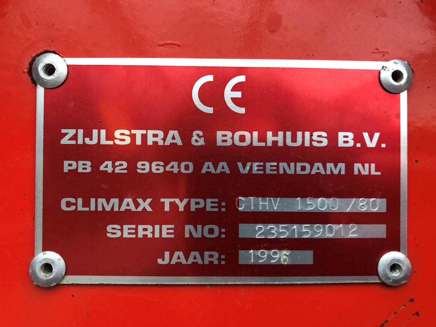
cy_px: 164
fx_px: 353
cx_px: 218
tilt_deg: +0.7
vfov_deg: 49.7
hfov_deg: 63.4
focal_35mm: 28
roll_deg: -13.6
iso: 80
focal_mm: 4
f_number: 1.8
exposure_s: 1/15
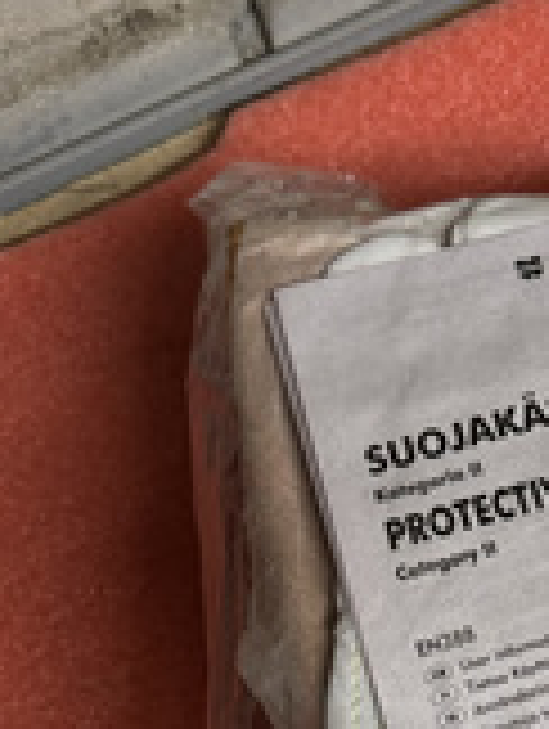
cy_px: 819
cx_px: 601
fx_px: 1561
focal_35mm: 74
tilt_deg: -73.2
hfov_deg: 19.2
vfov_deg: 24.4
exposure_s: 1/100
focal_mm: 6.76
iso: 200
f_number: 1.78
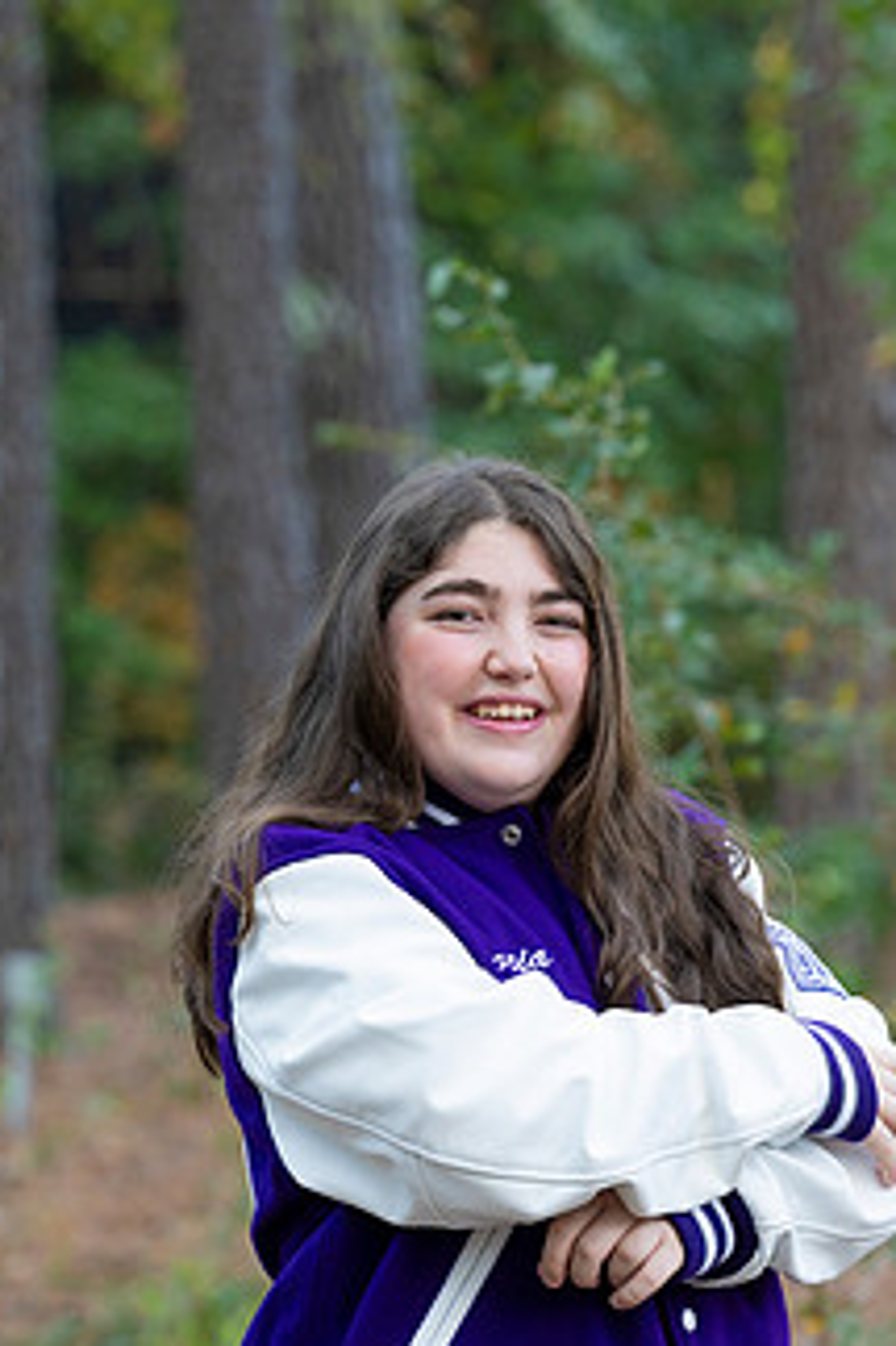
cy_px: 904
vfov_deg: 10.9
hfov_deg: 7.3
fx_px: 7026
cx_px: 529
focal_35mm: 188
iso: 800
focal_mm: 135
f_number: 5
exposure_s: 1/80
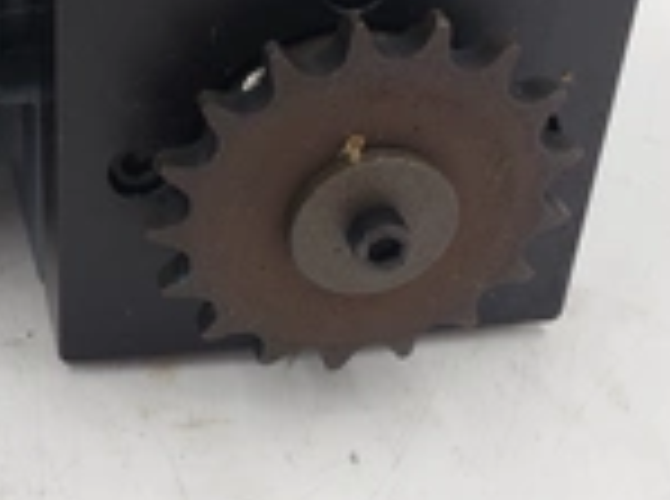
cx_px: -22
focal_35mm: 70
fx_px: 1352
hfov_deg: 26.2
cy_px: 162
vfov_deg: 20.8
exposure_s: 1/122
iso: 50
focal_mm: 4.3
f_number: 2.4
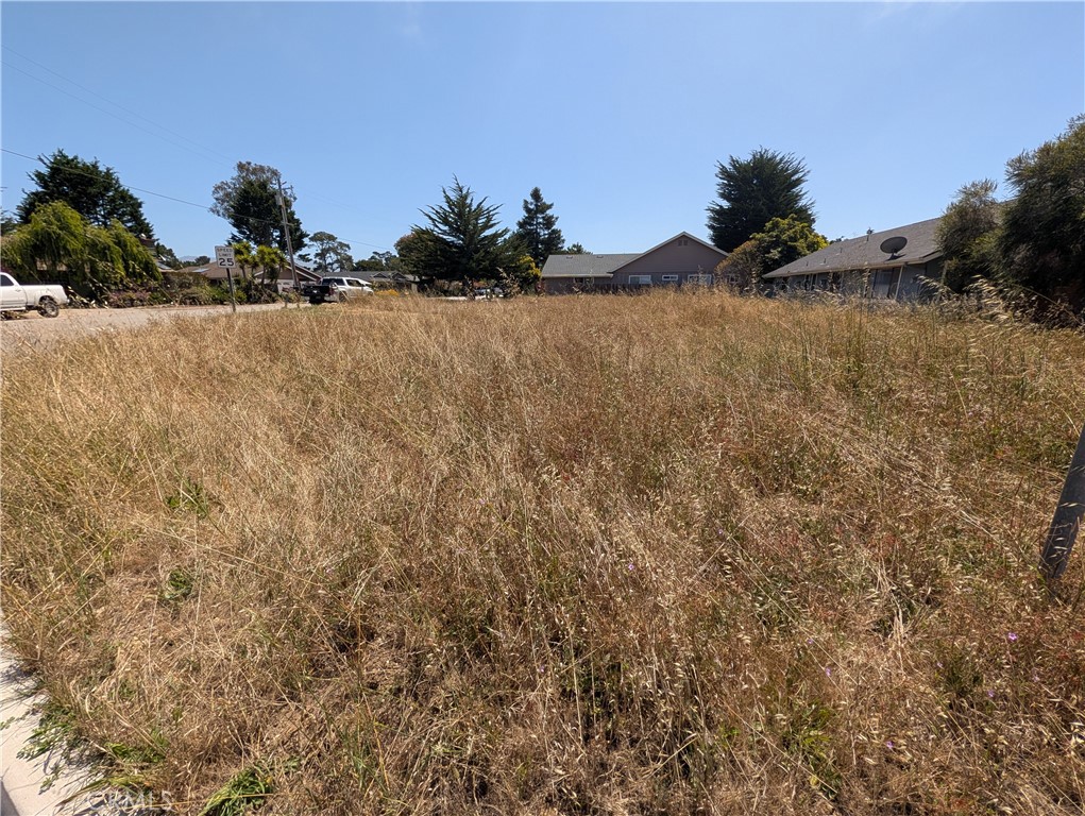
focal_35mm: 12
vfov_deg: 94.6
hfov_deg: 110.5
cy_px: 408
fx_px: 377
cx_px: 542
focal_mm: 2.02
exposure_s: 1/2342
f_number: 1.7
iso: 47
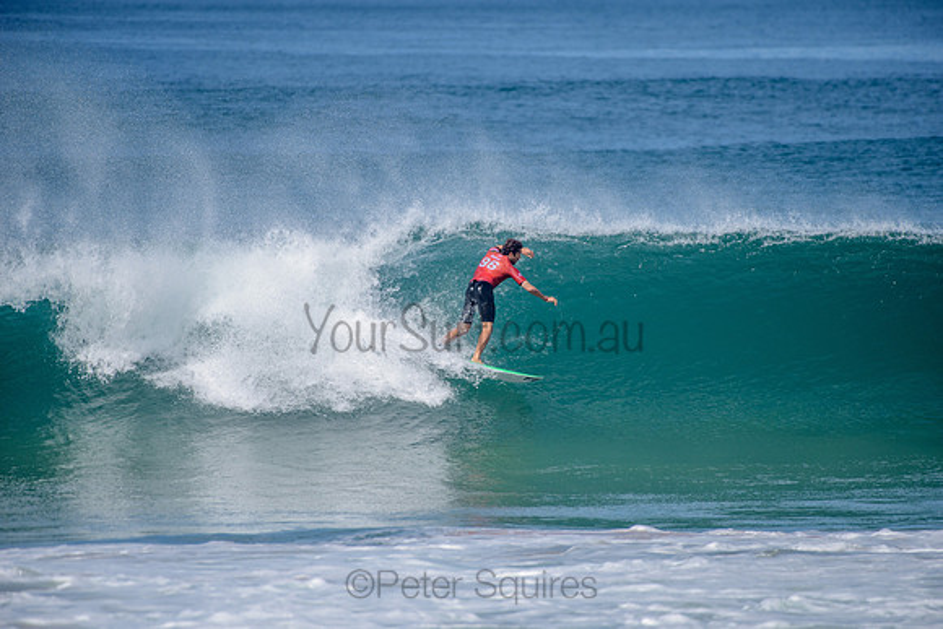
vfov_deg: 2.8
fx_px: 13100
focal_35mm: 500
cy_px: 314
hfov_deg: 4.1
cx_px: 472
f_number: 5.6
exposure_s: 1/2000
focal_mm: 500
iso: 160
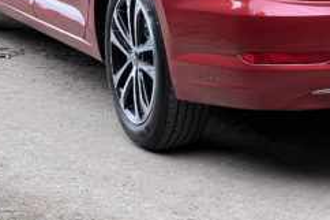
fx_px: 1942
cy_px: -87
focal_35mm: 212
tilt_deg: -8.0
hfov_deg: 9.7
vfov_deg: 6.4
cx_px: 286
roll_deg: +1.6
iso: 200
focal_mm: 9
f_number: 2.8
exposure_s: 1/99
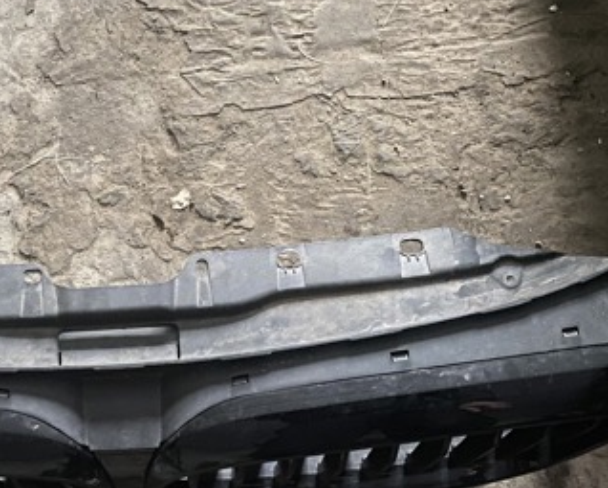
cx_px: 164
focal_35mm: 51
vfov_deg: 29.6
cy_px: 305
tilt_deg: -80.7
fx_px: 919
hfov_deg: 35.9
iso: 500
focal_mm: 4.25
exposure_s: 1/10
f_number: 1.8
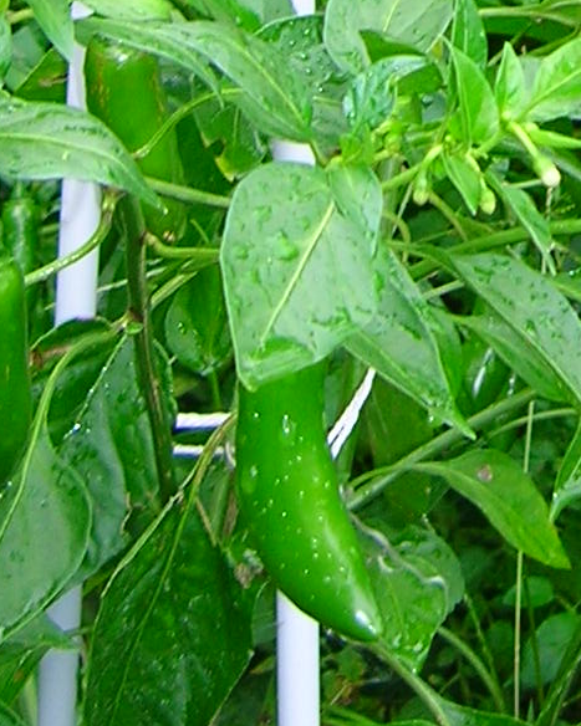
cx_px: 651
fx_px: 2795
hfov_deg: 11.7
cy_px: -495
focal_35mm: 130
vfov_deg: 13.6
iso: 50
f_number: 2.9
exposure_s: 1/30
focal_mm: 5.7
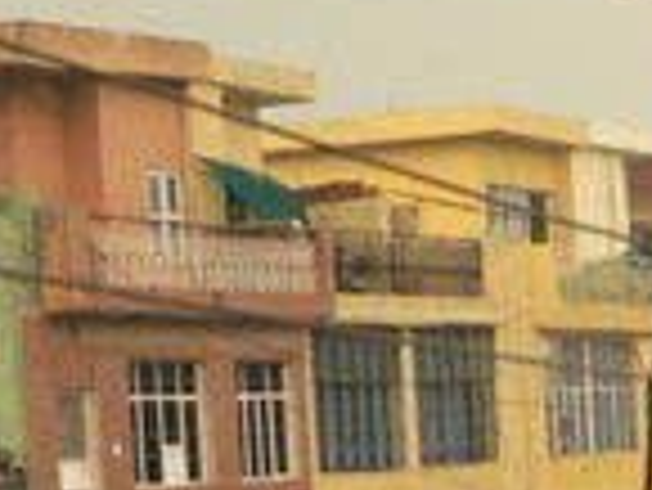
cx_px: 908
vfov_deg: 9.7
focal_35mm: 149
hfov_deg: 12.7
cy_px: 728
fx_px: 2809
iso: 400
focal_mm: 6
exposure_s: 1/5
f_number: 2.8
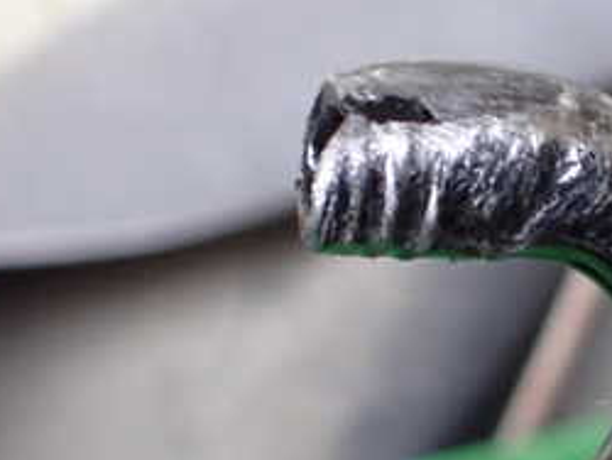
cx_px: 585
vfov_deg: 20.5
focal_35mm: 72
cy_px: 272
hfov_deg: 25.9
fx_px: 1274
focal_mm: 5.4
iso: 640
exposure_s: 1/125
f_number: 2.3
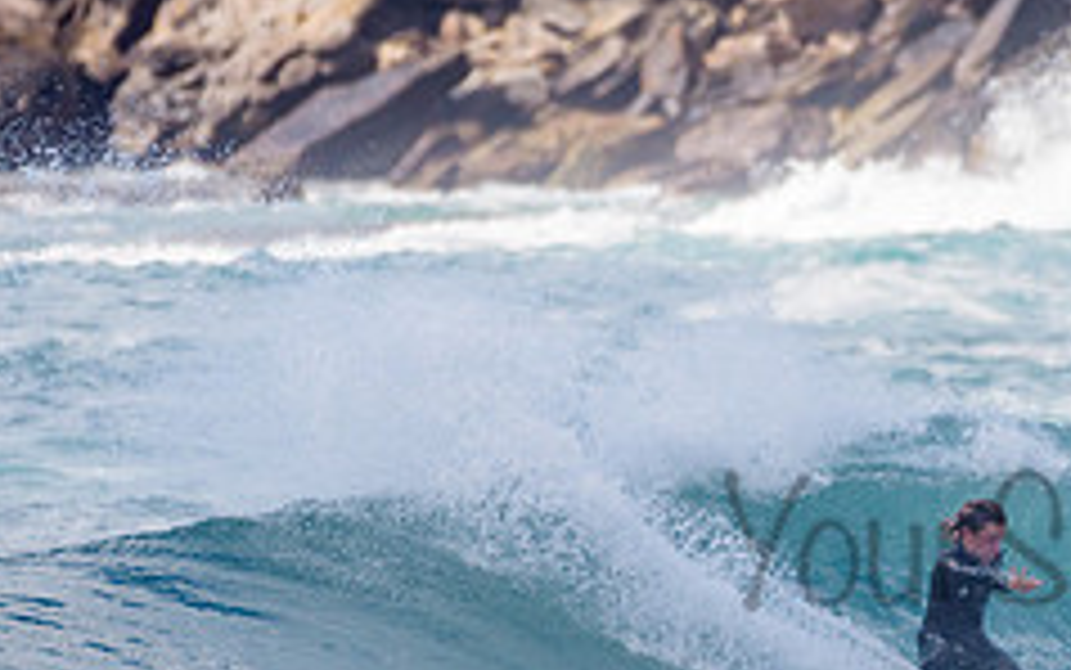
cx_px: 896
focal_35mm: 1523
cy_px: 411
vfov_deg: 0.9
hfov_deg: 1.4
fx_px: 44475
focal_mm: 500
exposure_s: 1/2000
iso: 180
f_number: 5.6
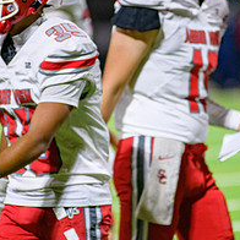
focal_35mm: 504
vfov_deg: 3.5
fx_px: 3953
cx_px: 120
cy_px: 124
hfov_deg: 3.5
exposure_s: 1/320
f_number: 2.8
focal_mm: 200
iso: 2000
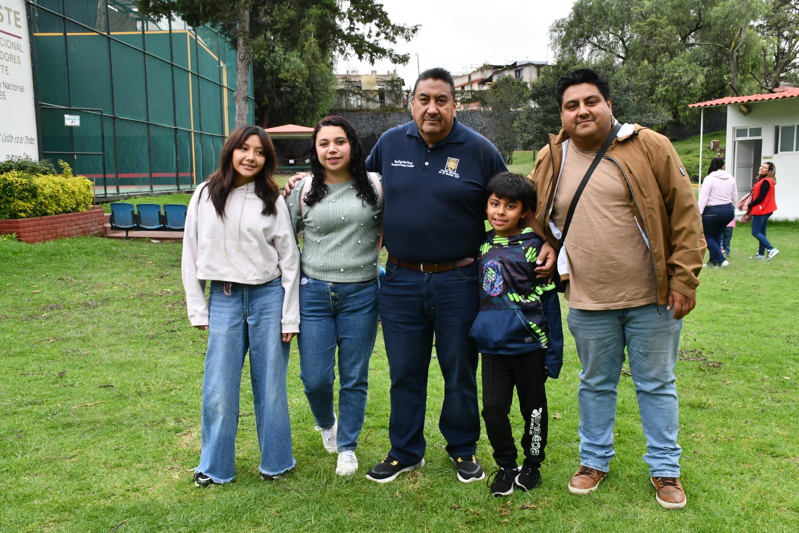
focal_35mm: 33
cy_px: 266
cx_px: 400
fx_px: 732
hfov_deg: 57.2
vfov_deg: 40.0
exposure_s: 1/160
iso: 1250
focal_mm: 22
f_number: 16
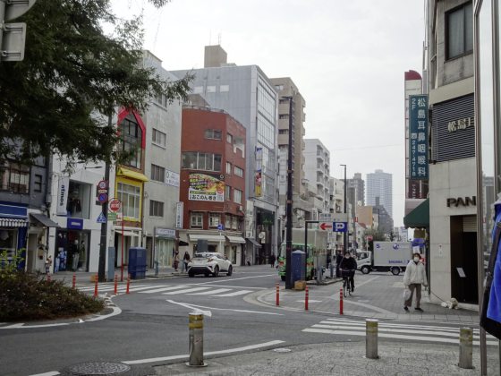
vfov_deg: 37.7
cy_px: 188
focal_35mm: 38
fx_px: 550
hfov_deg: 49.0
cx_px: 250
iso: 80
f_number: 4
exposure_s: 1/400
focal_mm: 6.56
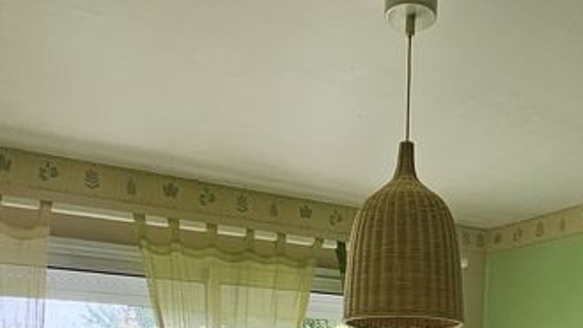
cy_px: 511
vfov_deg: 22.2
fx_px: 665
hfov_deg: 47.1
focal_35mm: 43
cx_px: 353
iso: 40
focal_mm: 1.7
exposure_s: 1/100
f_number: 2.2
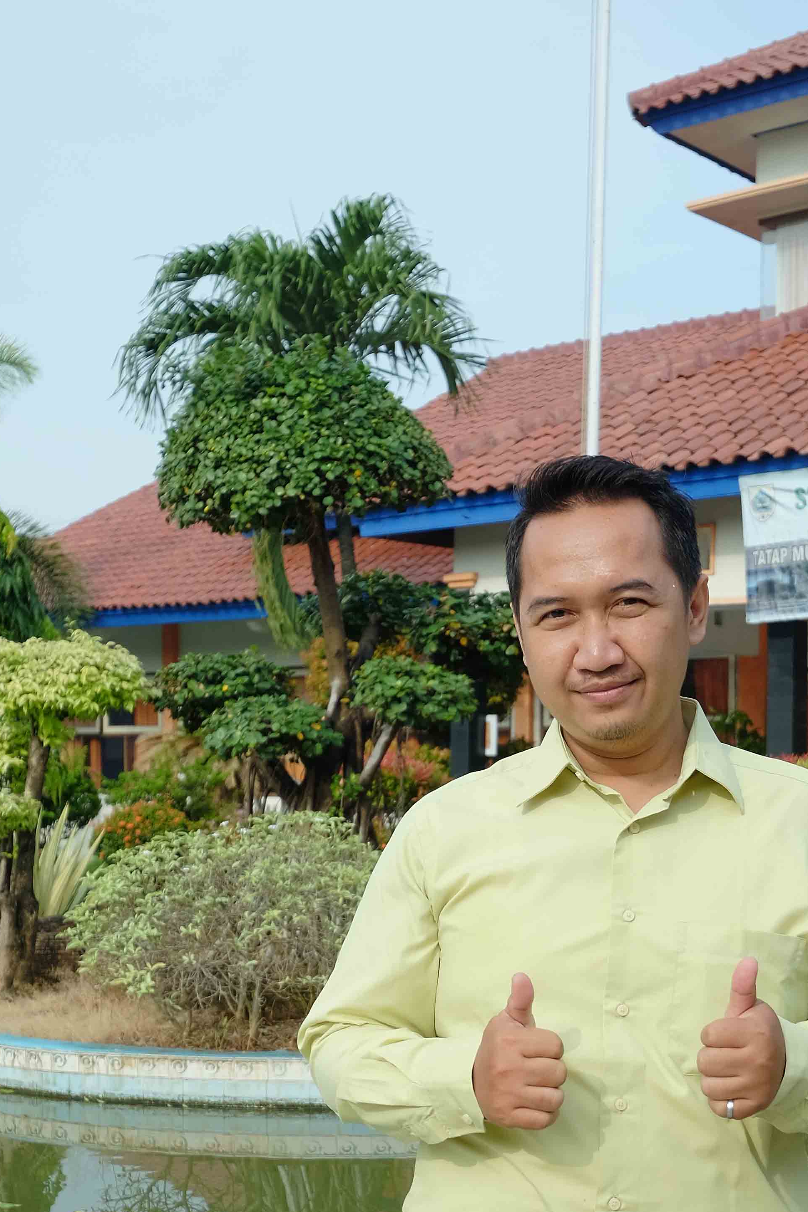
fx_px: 1650
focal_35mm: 49
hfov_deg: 27.1
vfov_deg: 39.6
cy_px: 863
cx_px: 610
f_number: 4
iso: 400
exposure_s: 1/1600
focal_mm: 19.1
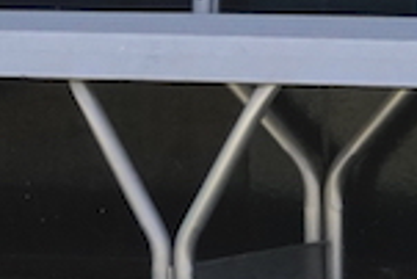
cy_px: -801
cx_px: 94
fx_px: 17380
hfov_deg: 1.4
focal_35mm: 1499
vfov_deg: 0.9
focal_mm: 126
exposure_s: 1/4000
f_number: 5.6
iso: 1000
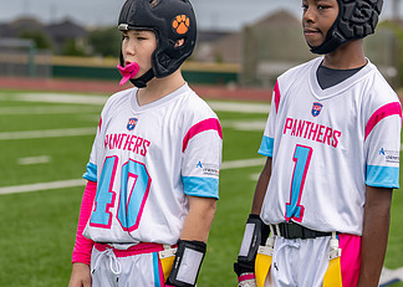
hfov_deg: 14.7
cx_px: 253
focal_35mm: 136
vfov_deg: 10.5
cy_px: 101
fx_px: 1556
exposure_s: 1/1600
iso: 100
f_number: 2.8
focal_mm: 70
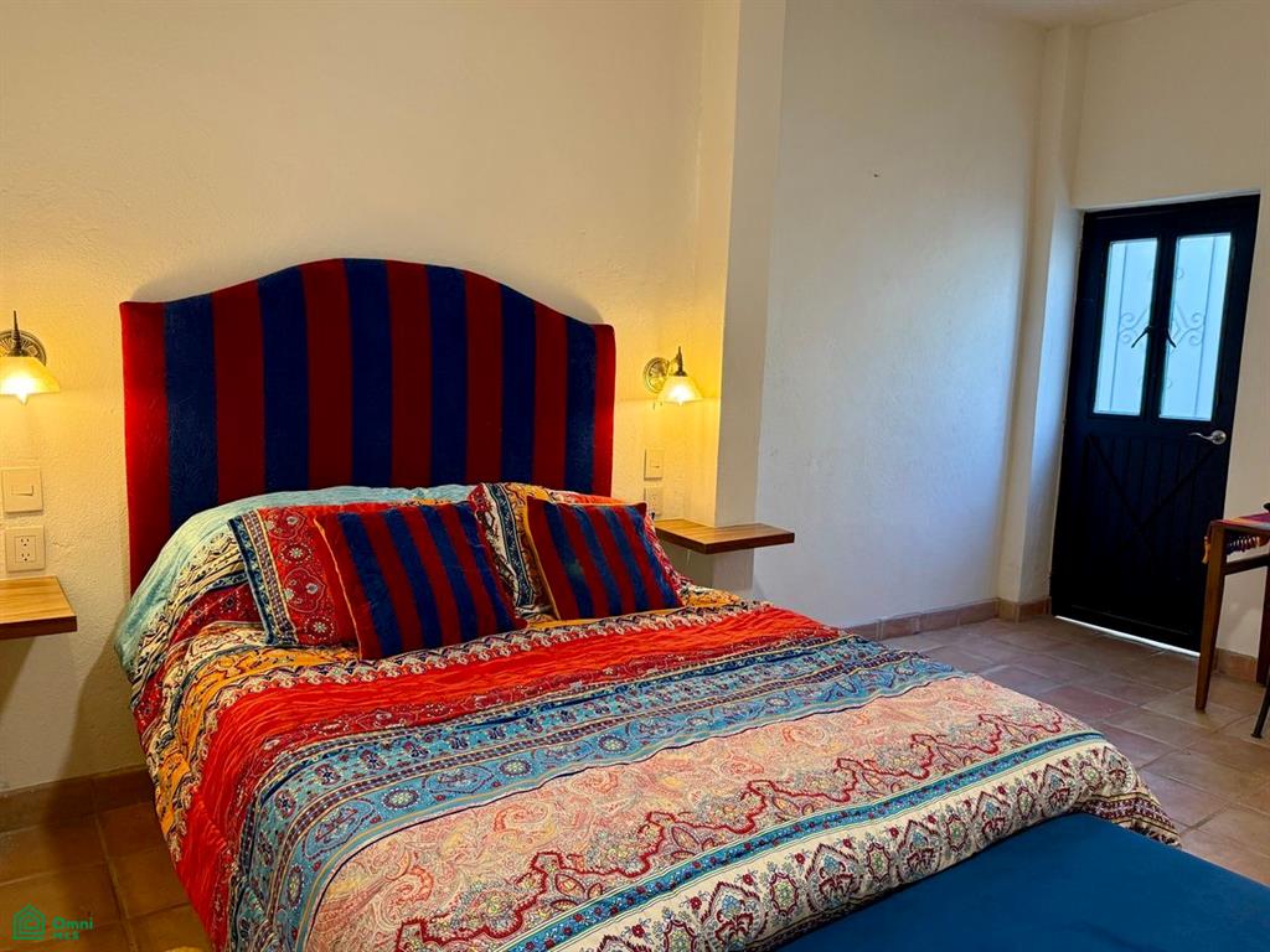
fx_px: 881
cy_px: 476
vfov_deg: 56.8
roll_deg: -1.8
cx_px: 635
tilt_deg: -7.4
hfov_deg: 71.6
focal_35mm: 24
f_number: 1.78
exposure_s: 1/60
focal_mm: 6.76
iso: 250
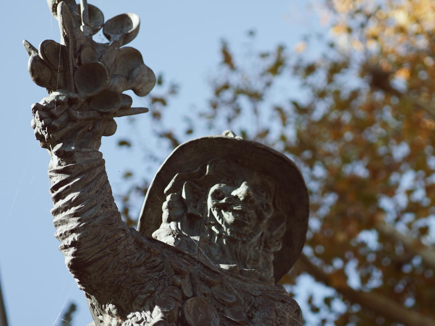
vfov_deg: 21.5
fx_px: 854
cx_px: 327
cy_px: 115
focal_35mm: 68
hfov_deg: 28.1
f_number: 1.8
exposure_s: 1/1250
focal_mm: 35
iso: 100
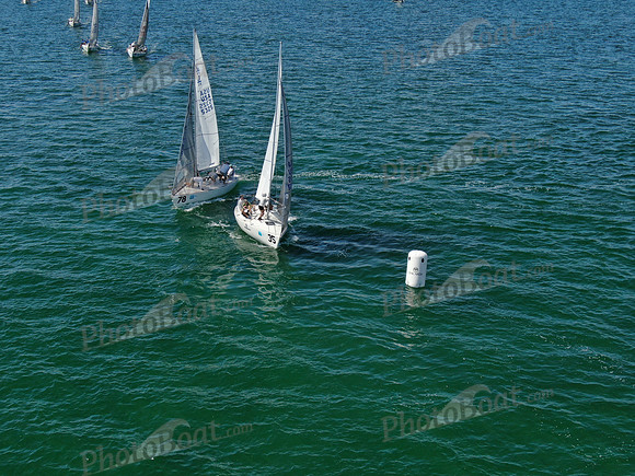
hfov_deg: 39.7
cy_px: 238
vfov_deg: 30.3
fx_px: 881
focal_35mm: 48
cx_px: 318
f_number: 3.8
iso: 100
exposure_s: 1/1000
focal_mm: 8.6
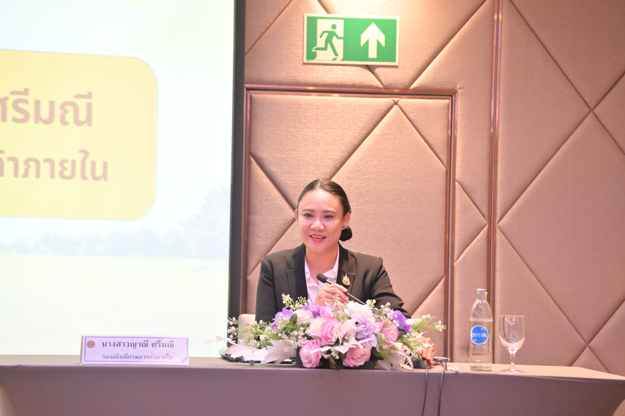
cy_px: 208
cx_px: 312
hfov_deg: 19.5
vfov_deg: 13.0
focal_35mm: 105
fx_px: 1822
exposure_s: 1/160
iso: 4500
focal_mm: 105
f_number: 4.5
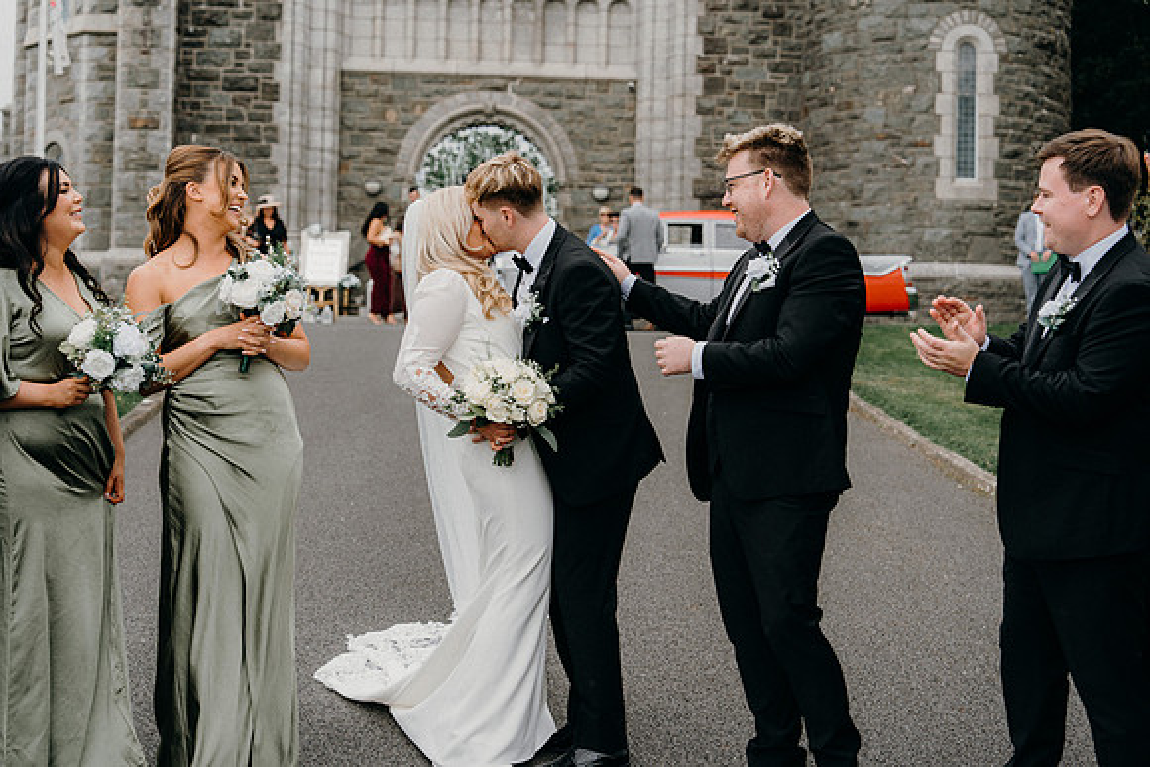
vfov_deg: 23.8
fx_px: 1821
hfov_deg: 35.0
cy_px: 384
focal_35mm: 57
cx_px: 575
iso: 160
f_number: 3.5
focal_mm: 57
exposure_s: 1/250
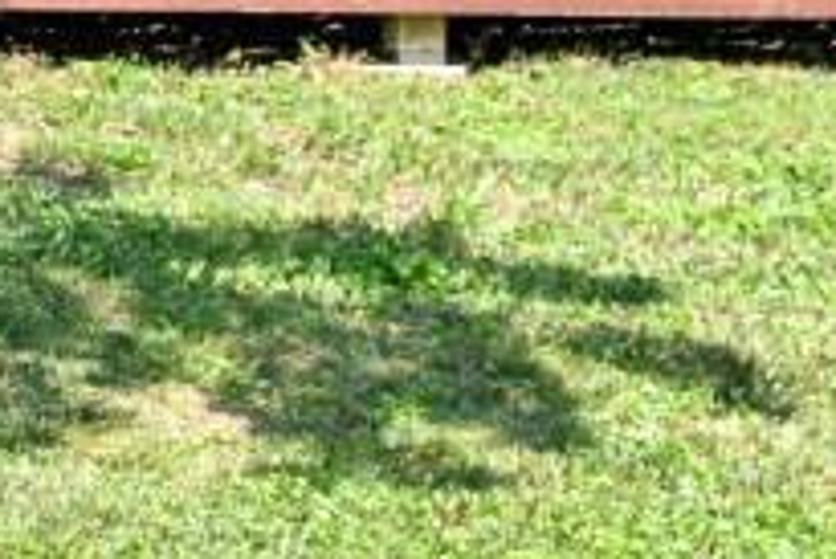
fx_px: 3741
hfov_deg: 10.9
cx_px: -1142
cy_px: -902
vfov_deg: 7.8
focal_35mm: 161
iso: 140
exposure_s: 1/250
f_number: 5.6
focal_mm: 22
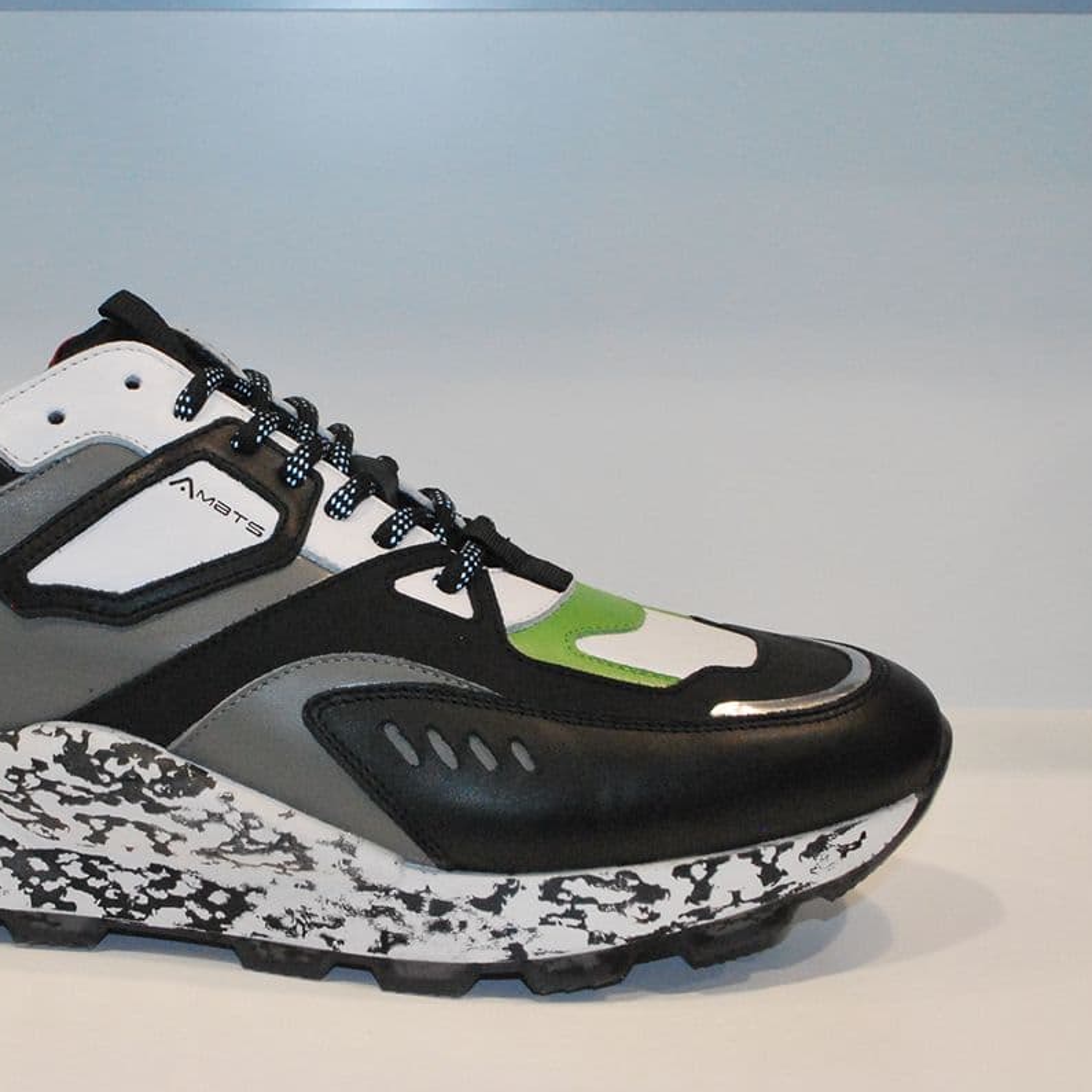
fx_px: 1785
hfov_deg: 33.5
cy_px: 545
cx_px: 308
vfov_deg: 34.0
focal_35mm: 50
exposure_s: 1/200
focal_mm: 26
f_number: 11
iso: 1600
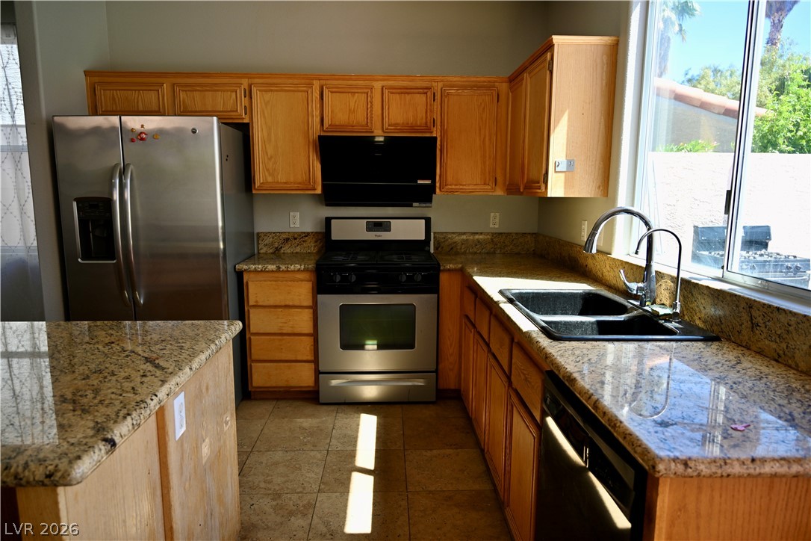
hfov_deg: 73.7
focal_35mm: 24
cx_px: 406
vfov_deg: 53.1
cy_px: 270
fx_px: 541
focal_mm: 24
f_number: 4
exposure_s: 1/250
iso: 220
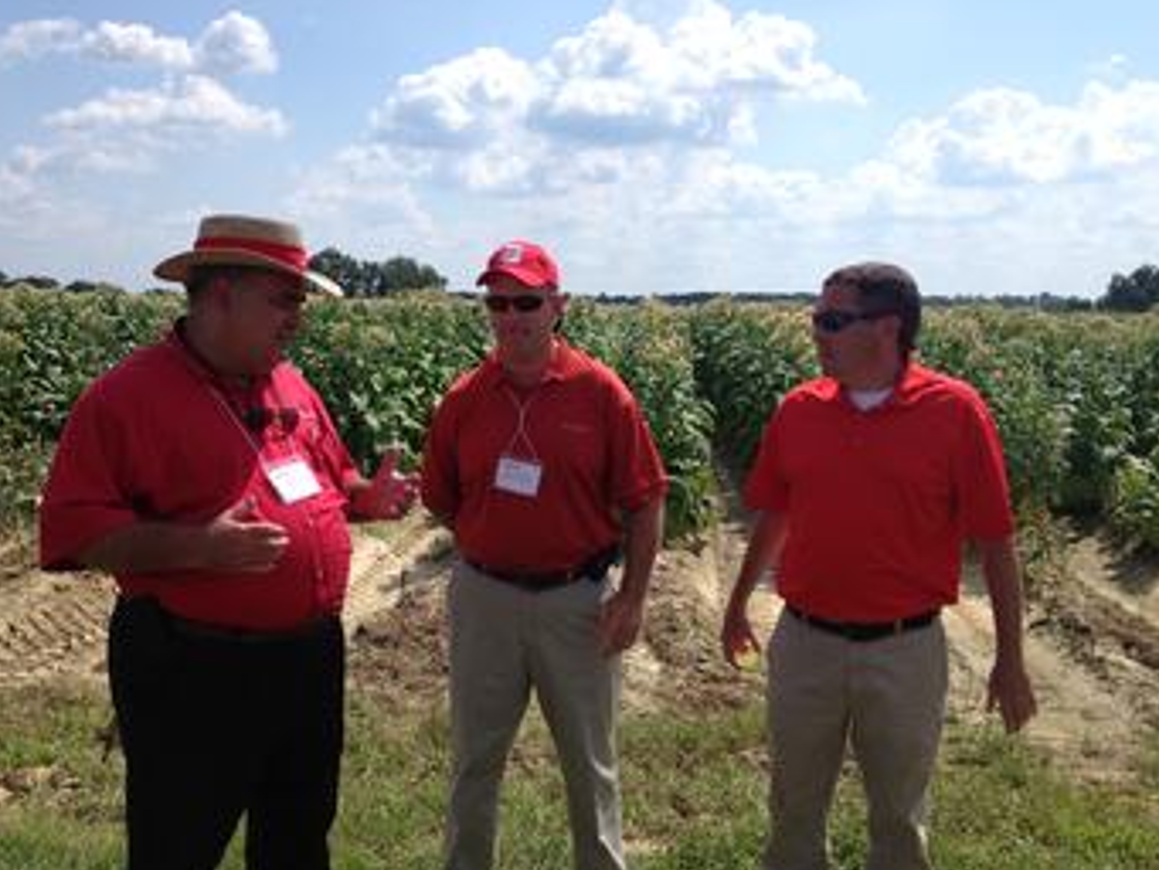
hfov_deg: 45.7
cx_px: 540
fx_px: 1373
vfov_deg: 35.1
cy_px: 476
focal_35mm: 41
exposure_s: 1/2208
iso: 50
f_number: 2.4
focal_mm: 4.28
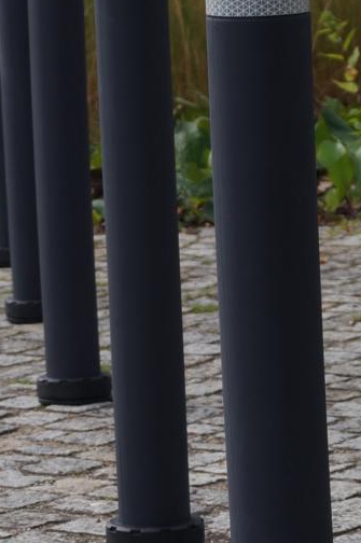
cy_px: 512
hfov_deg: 7.3
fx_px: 2830
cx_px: 256
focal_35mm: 188
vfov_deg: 10.9
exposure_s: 1/250
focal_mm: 35
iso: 100
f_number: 6.3
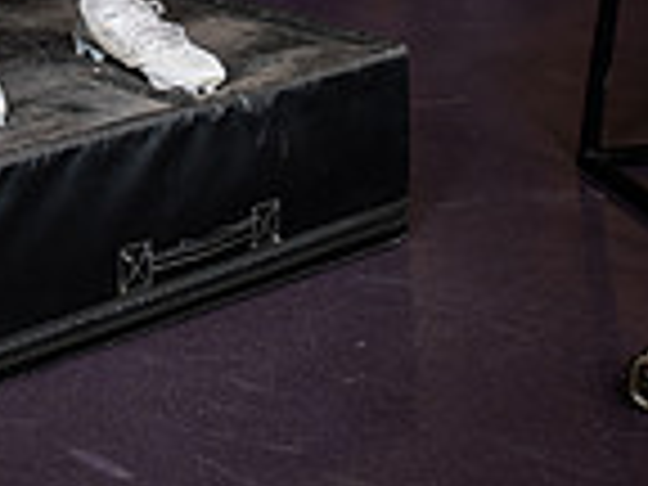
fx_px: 2134
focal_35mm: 114
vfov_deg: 11.6
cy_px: -513
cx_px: 68
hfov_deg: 17.0
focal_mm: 38
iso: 800
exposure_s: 1/250
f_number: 7.1
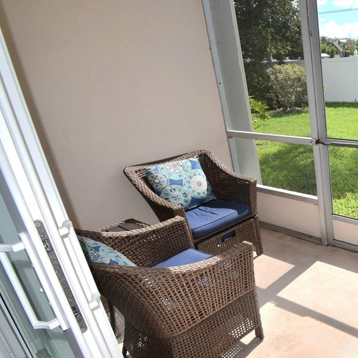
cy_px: 193
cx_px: 357
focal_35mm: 27
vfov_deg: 59.0
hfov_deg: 48.7
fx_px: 316
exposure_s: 1/200
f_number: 9
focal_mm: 10
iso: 100
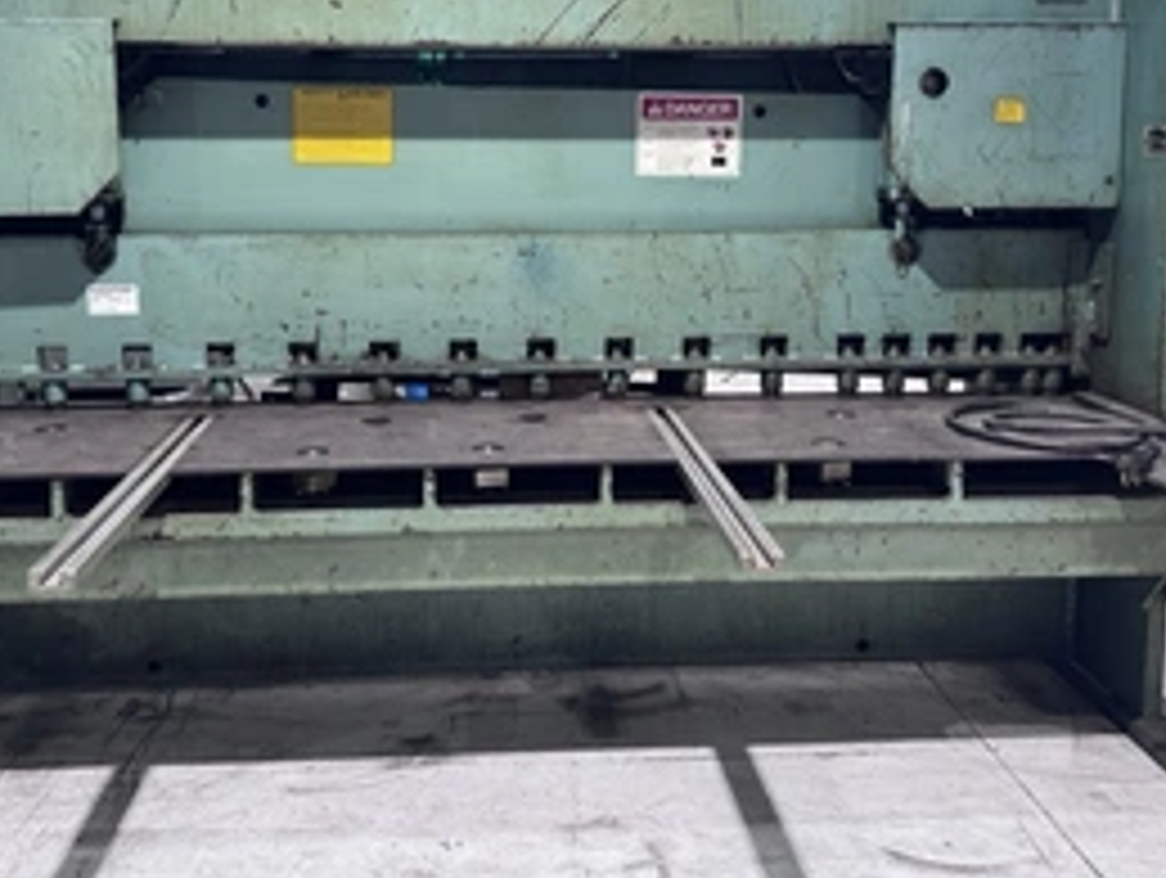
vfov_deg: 38.1
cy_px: 266
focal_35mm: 37
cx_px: 545
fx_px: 1248
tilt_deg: -6.6
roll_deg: +0.2
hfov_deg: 50.0
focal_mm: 6.76
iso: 160
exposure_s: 1/60
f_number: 1.78
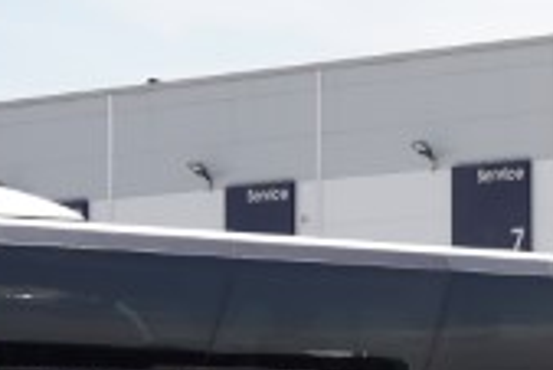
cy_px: 429
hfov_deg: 12.0
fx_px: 2291
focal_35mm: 149
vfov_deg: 9.1
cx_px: 1165
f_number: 7.1
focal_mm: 28
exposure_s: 1/320
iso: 160
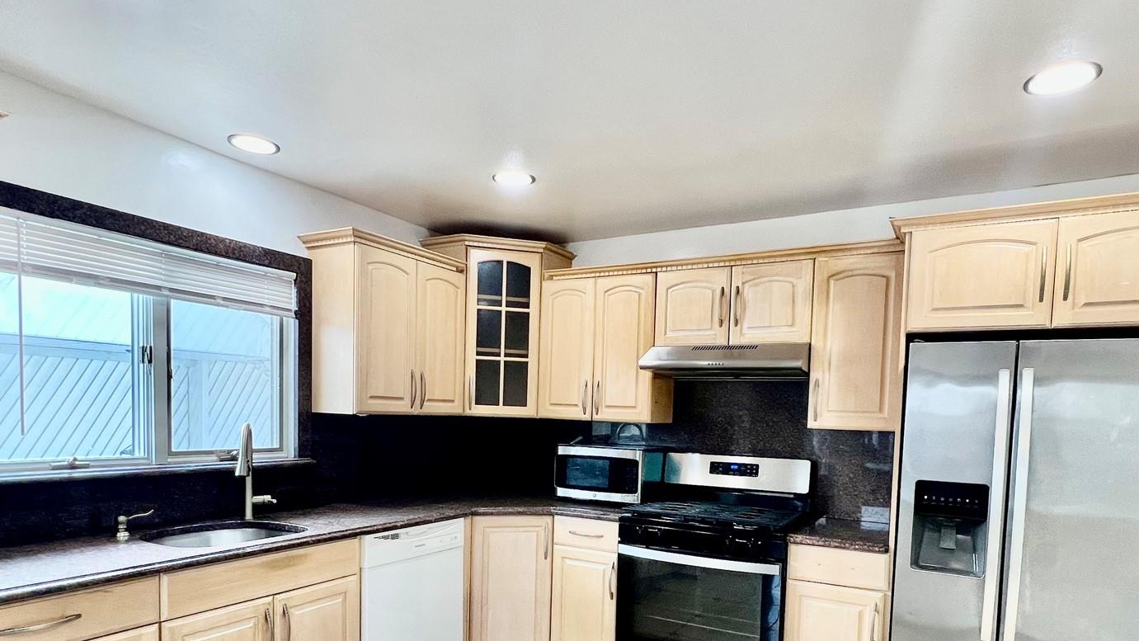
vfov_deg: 52.1
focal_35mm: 21
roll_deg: -1.4
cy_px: 452
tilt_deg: -2.8
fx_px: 634
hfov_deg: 83.8
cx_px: 567
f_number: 1.8
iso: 160
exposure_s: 1/120
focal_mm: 1.57
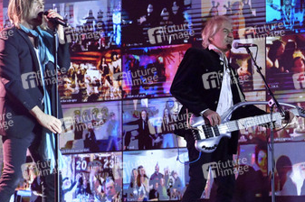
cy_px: 101
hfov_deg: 6.2
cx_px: 147
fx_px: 2835
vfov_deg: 4.1
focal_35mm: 335
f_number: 6.3
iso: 12800
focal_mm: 250
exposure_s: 1/640
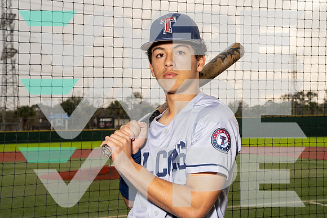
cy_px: 109
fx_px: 581
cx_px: 164
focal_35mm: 64
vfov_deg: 21.3
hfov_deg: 31.4
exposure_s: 1/250
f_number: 11
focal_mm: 64
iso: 400
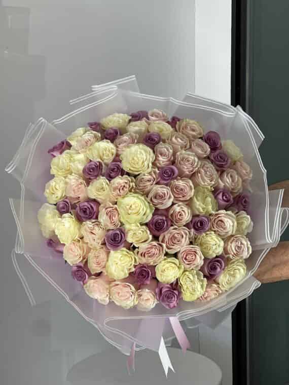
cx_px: 144
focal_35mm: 64
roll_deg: +0.8
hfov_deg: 22.9
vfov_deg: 30.3
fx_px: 712
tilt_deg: -8.9
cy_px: 192
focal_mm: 7.5
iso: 20
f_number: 2.2
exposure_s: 1/148
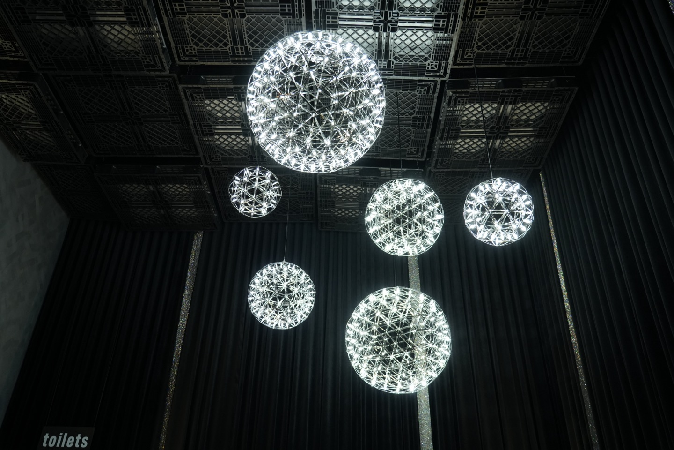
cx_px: 337
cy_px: 225
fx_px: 543
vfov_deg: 45.0
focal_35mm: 29
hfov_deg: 63.7
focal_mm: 29
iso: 2000
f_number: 4
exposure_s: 1/125
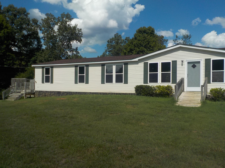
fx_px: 195
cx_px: 112
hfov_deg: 60.0
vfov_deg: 46.8
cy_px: 84
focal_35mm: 30
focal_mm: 4.1
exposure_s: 1/640
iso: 125
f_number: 6.6
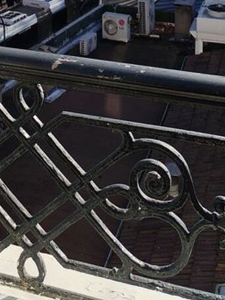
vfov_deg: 21.8
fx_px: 659
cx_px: 92
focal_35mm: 76
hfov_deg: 19.4
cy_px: -136
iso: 100
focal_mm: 4.75
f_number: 1.8
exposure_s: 1/1105
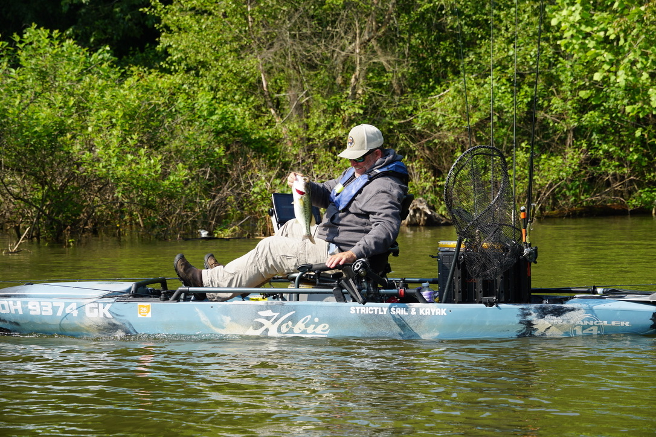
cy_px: 218
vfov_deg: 11.1
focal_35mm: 123
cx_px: 328
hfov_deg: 16.7
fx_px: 2241
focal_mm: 82
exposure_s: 1/200
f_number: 6.3
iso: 100
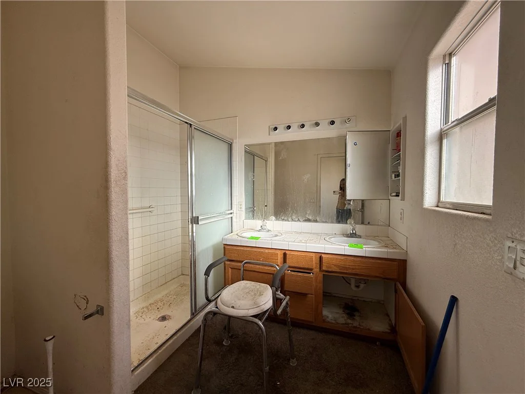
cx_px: 262
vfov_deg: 85.7
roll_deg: +1.0
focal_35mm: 14
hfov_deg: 102.1
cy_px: 197
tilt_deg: -1.5
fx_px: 212
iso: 64
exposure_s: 1/99
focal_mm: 2.22
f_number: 2.2
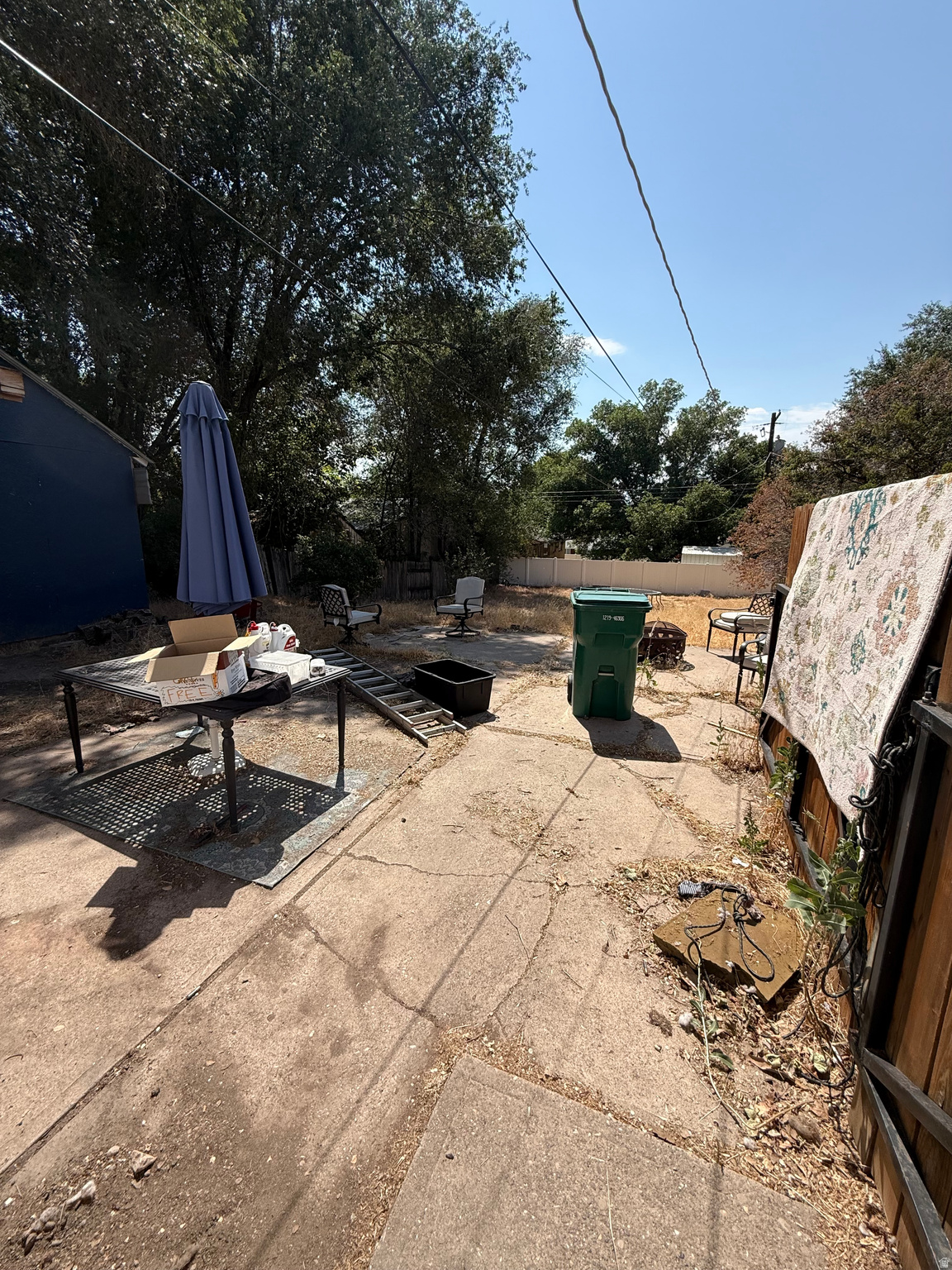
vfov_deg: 102.1
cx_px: 476
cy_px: 635
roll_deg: -1.1
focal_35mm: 14
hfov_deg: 85.7
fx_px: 513
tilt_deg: -11.0
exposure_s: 1/2024
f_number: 2.2
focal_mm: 2.22
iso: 50
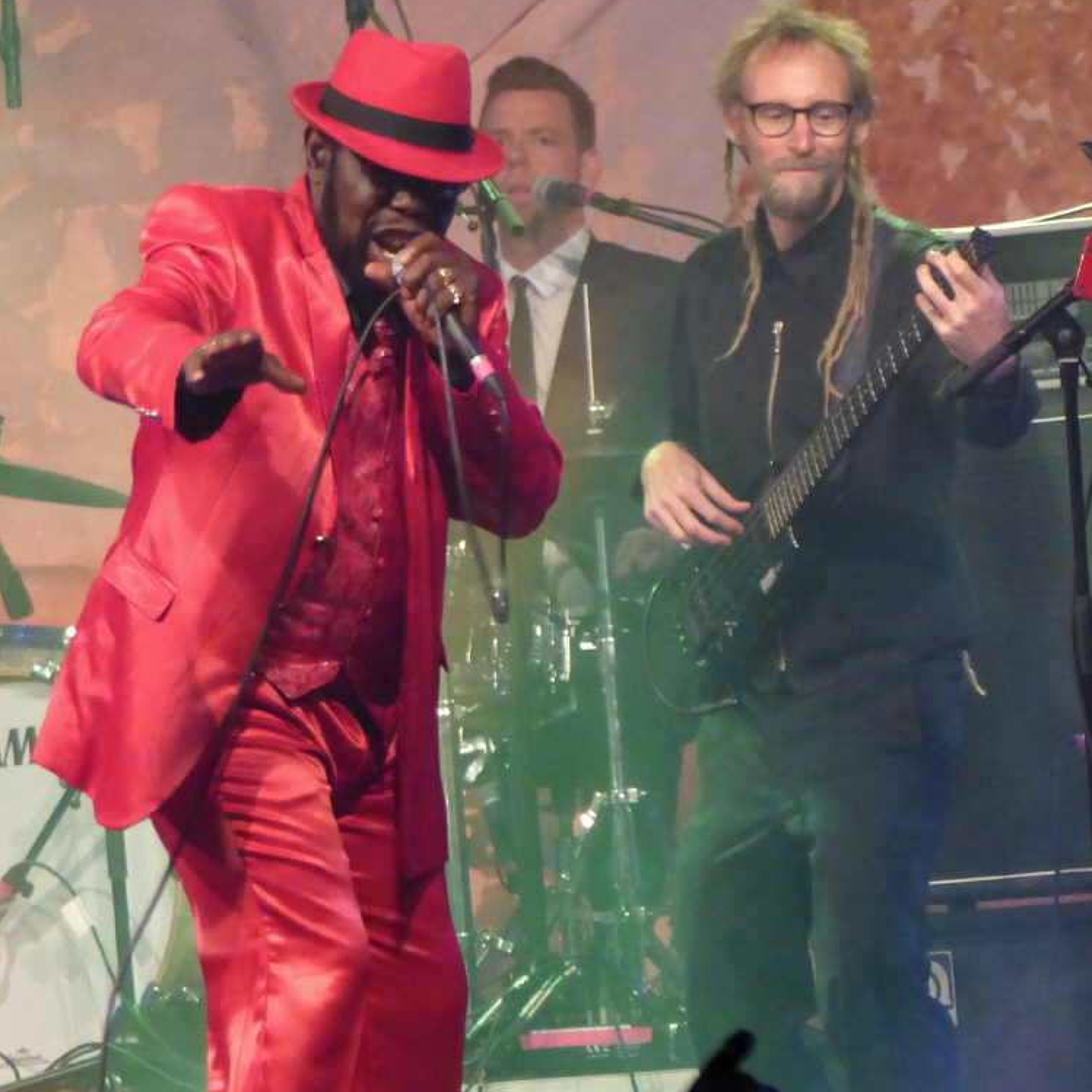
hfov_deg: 7.7
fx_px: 8102
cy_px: 385
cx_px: 546
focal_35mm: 227
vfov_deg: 7.7
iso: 640
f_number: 2.8
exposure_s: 1/60
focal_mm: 34.5
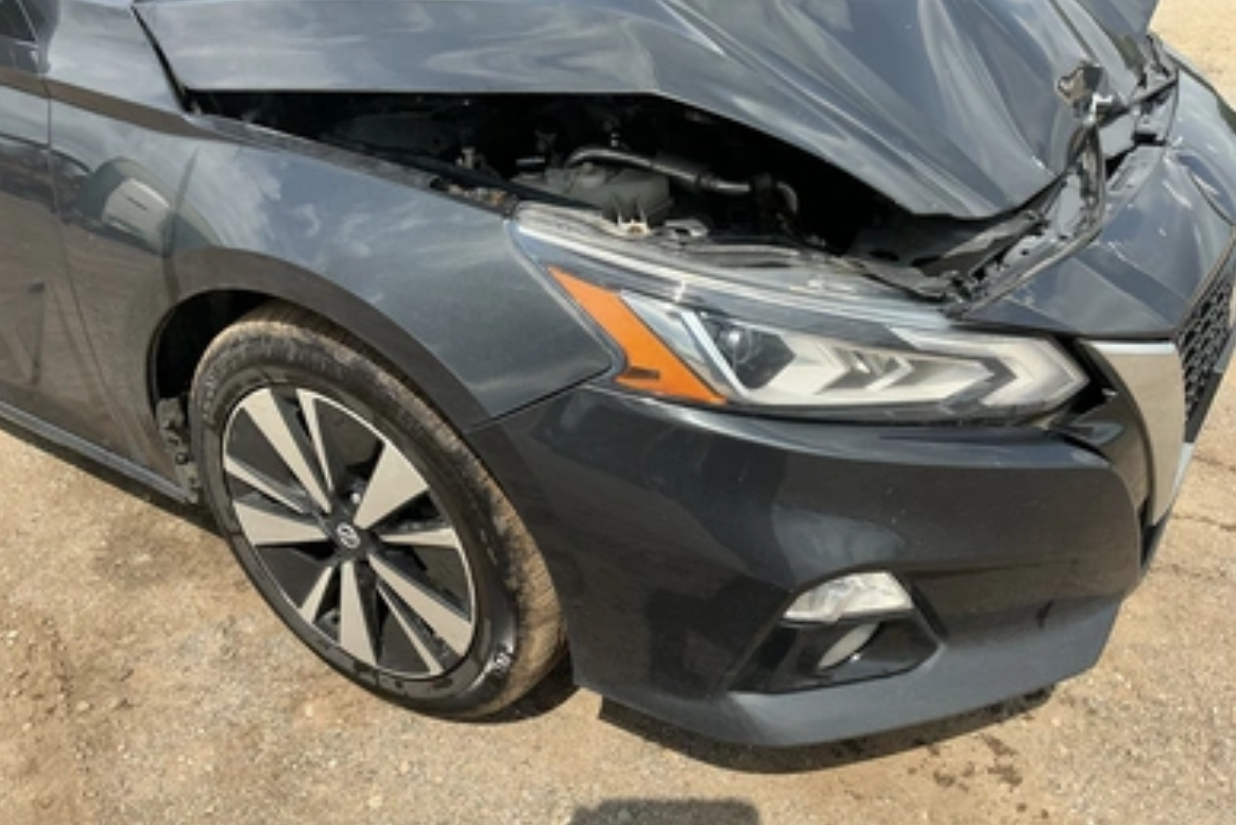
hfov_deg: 61.9
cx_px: 605
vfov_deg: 43.6
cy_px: 446
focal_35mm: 30
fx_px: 1030
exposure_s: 1/978
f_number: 1.8
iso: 25
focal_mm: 3
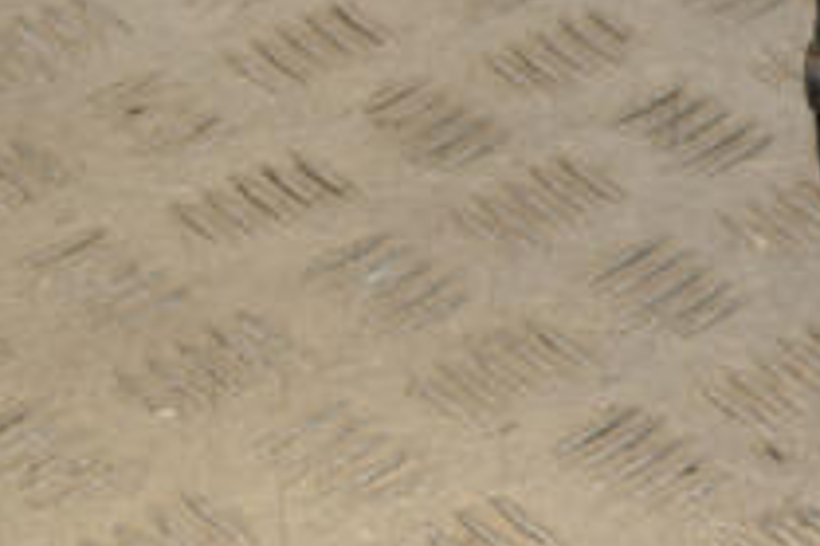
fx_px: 4119
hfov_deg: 11.0
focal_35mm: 181
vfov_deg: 7.6
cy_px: 82
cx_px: 1169
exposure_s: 1/200
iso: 800
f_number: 6.3
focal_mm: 42
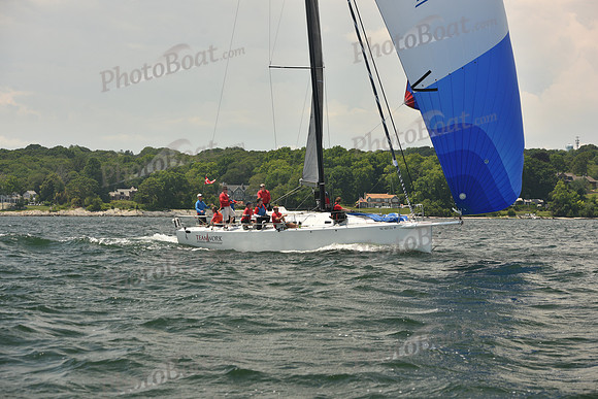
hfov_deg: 27.0
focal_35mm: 75
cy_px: 200
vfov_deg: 18.2
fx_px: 1246
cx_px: 299
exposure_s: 1/640
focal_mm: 75
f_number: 5.6
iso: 250
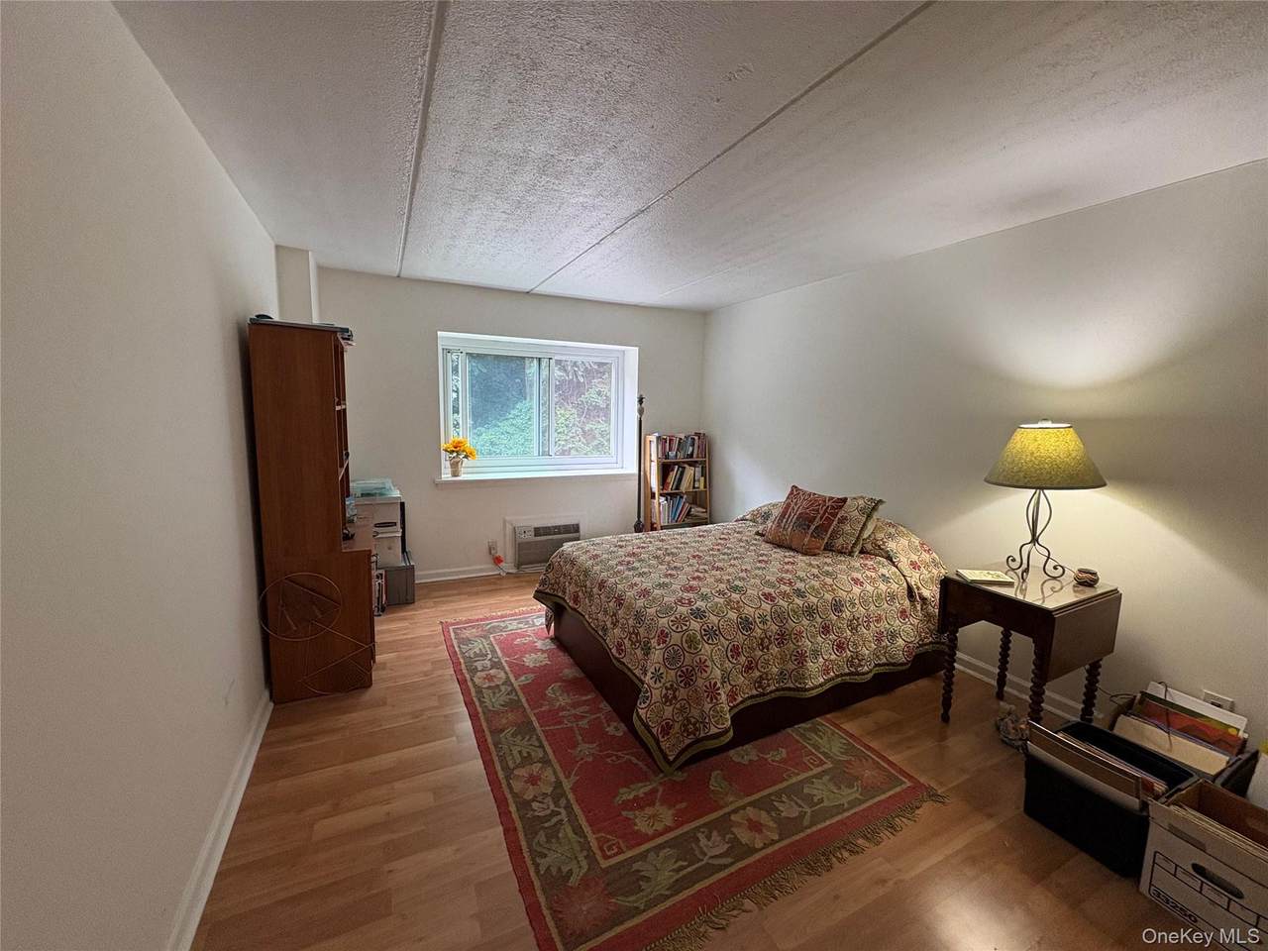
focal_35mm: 14
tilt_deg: -7.2
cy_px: 476
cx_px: 634
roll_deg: -1.3
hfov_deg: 102.1
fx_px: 513
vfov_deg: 85.7
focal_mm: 2.22
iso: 250
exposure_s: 1/120
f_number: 2.2
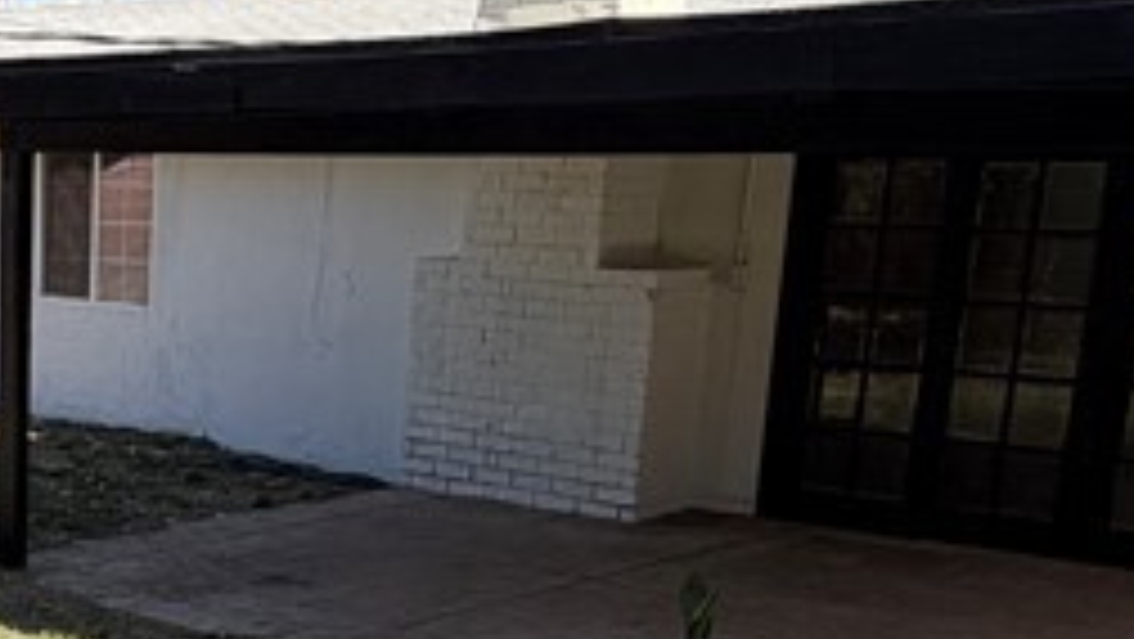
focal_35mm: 62
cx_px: -99
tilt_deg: -11.9
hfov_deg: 30.4
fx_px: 1865
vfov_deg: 19.1
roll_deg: +0.1
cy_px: 590
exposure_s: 1/770
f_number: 2.2
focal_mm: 2.22
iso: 32
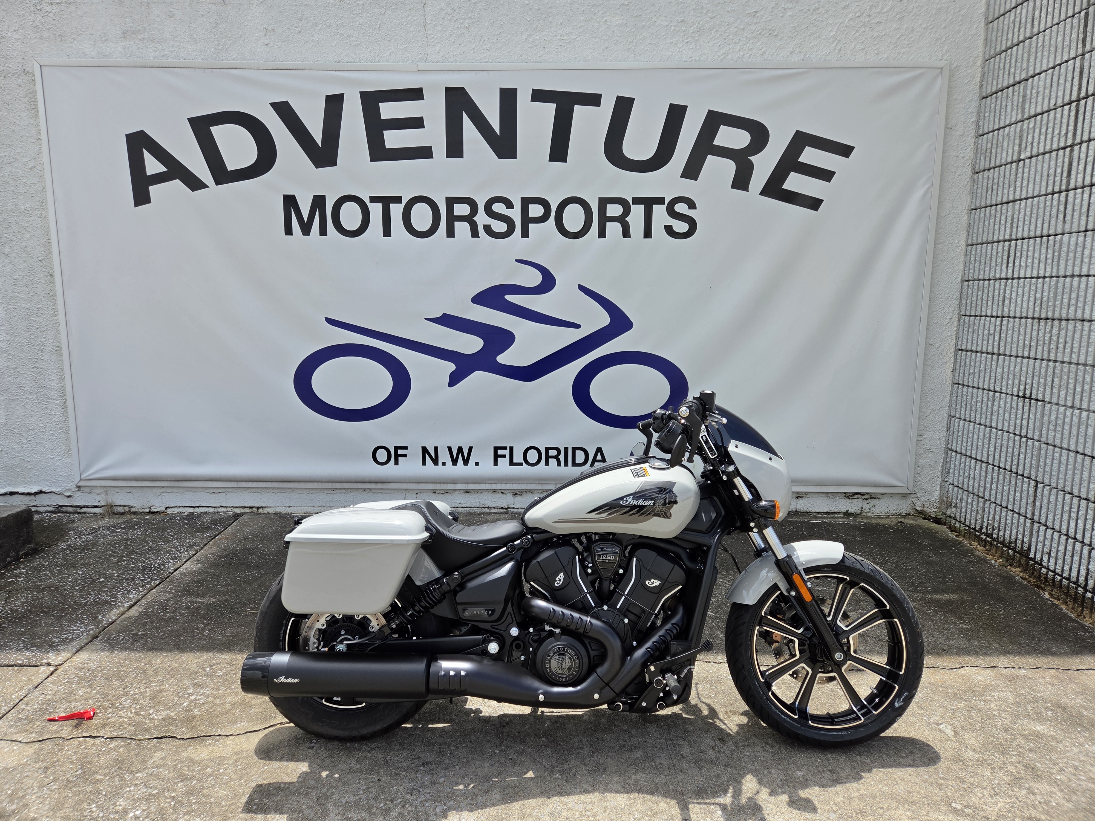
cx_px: 548
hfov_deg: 73.9
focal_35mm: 23
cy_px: 410
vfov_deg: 58.9
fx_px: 728
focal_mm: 5.4
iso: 80
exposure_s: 1/2745
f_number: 1.8
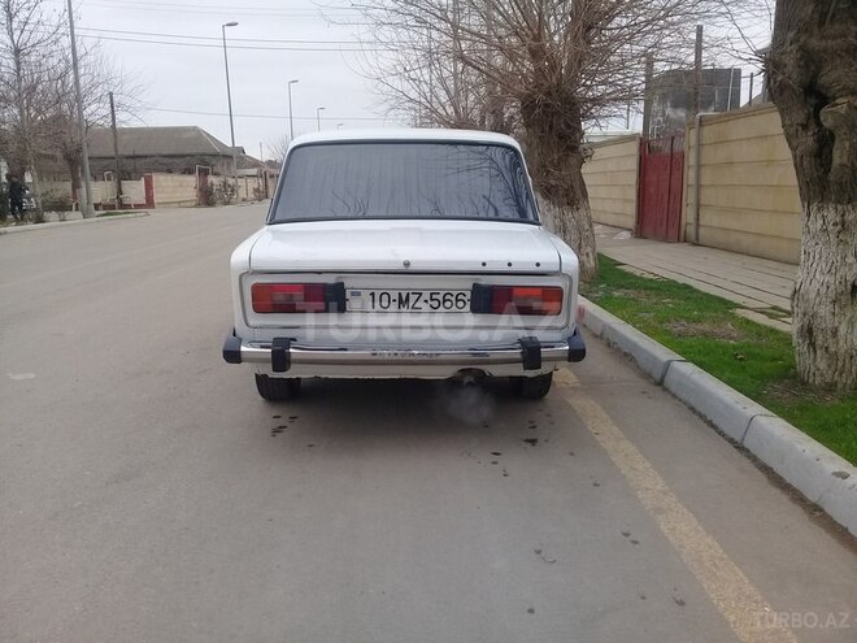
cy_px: 322
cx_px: 428
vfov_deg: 45.4
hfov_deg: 58.4
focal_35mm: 31
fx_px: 767
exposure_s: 1/100
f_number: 2.2
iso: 50
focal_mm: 3.3
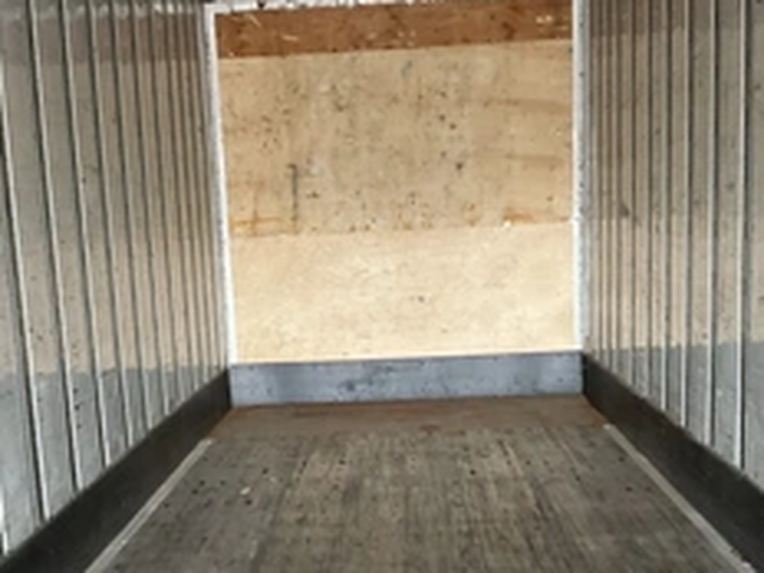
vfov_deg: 28.8
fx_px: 1104
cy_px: 408
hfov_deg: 38.2
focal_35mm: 50
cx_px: 366
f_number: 1.8
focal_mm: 3
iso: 200
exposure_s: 1/60
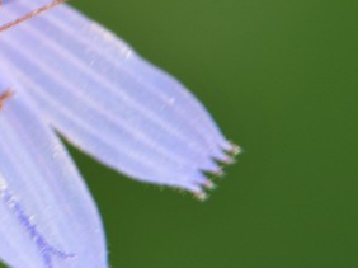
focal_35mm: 1081
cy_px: -90
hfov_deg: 1.8
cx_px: -63
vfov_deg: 1.4
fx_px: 11170
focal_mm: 220
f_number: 8
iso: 400
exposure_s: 1/125
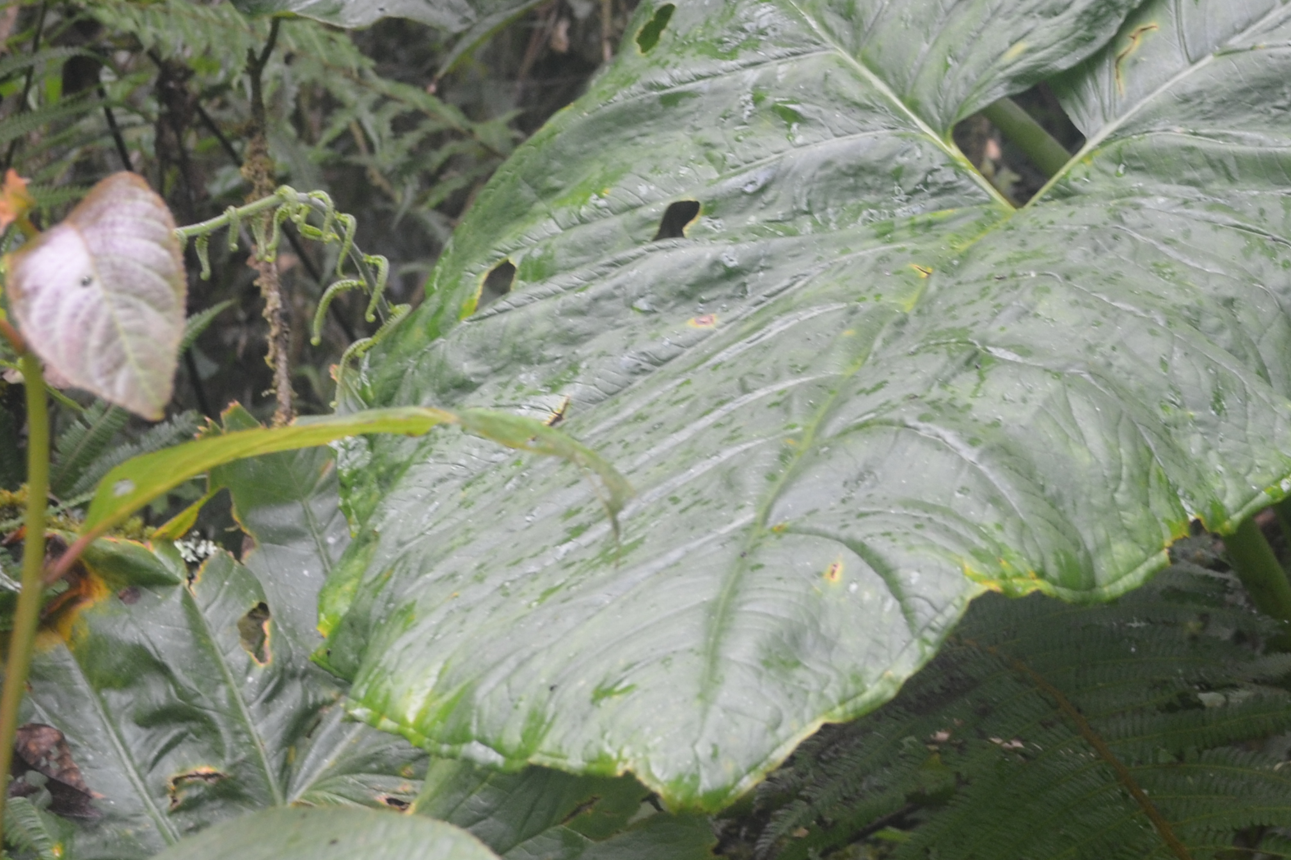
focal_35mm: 117
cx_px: 1270
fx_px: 4195
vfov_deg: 11.6
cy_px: 42
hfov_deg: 17.1
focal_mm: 32
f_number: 6.3
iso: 400
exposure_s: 1/60
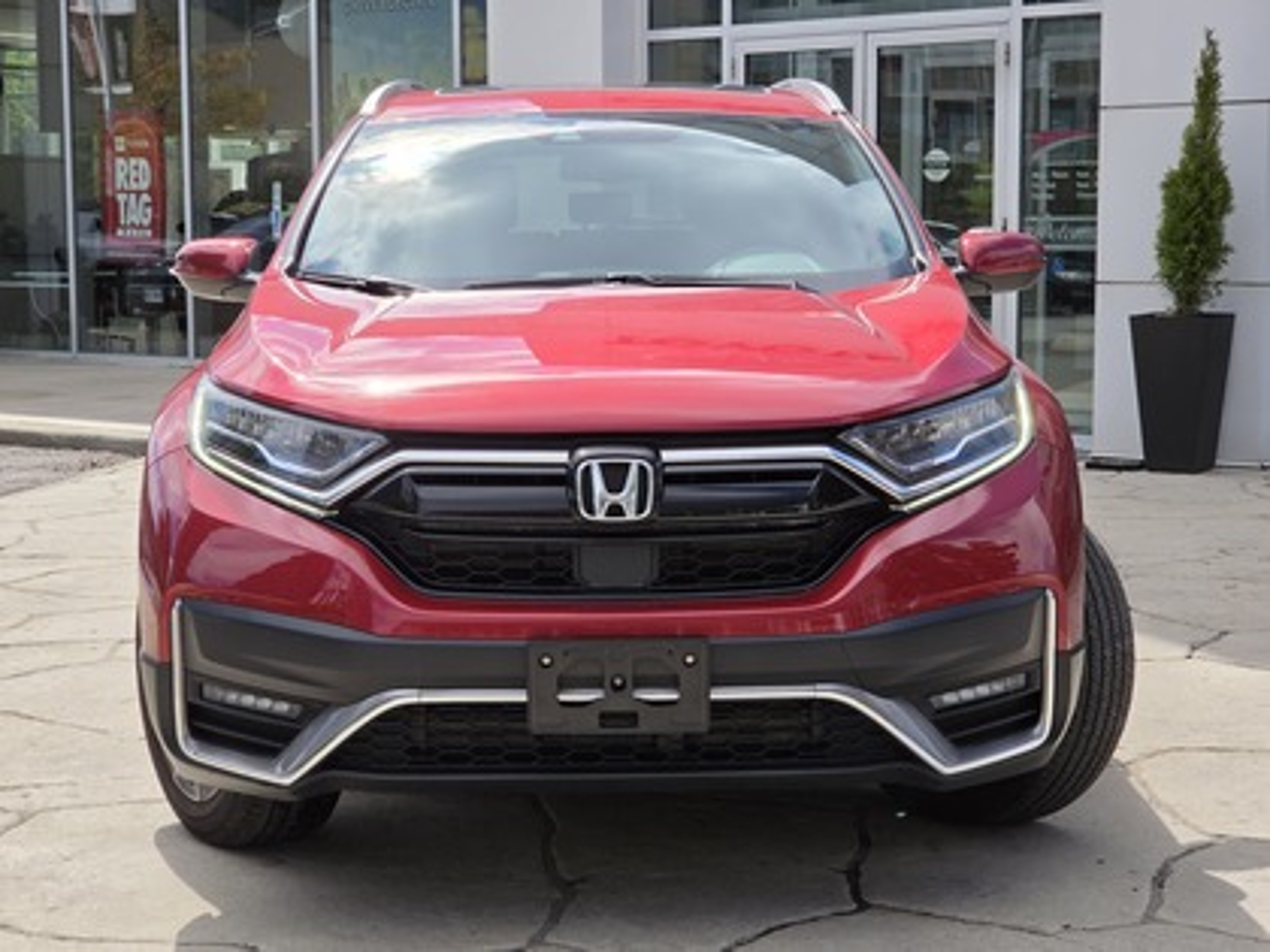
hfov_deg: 28.2
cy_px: 476
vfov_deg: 21.3
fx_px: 2531
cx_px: 635
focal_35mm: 69
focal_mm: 7
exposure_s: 1/1372
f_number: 2.4
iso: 25
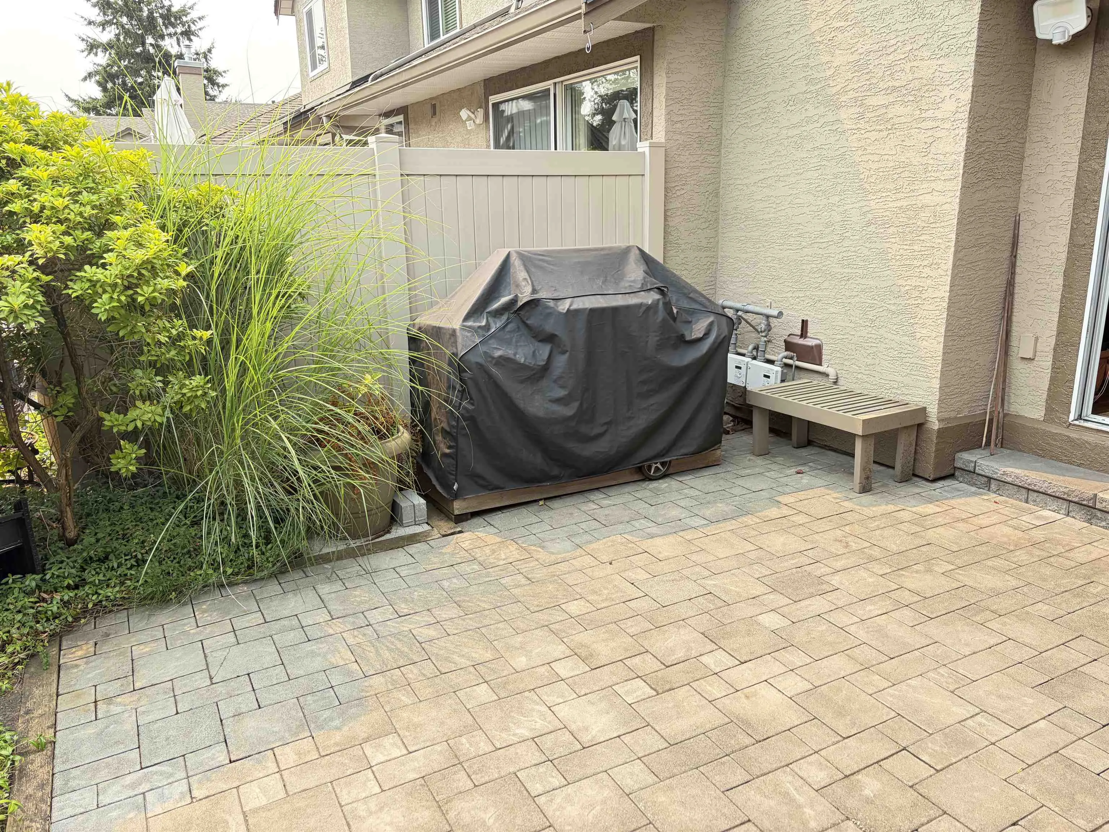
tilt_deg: -12.9
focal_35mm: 26
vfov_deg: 53.1
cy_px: 416
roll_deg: +2.0
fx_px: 833
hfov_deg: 67.3
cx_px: 554
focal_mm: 5.96
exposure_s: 1/482
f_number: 1.6
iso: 64
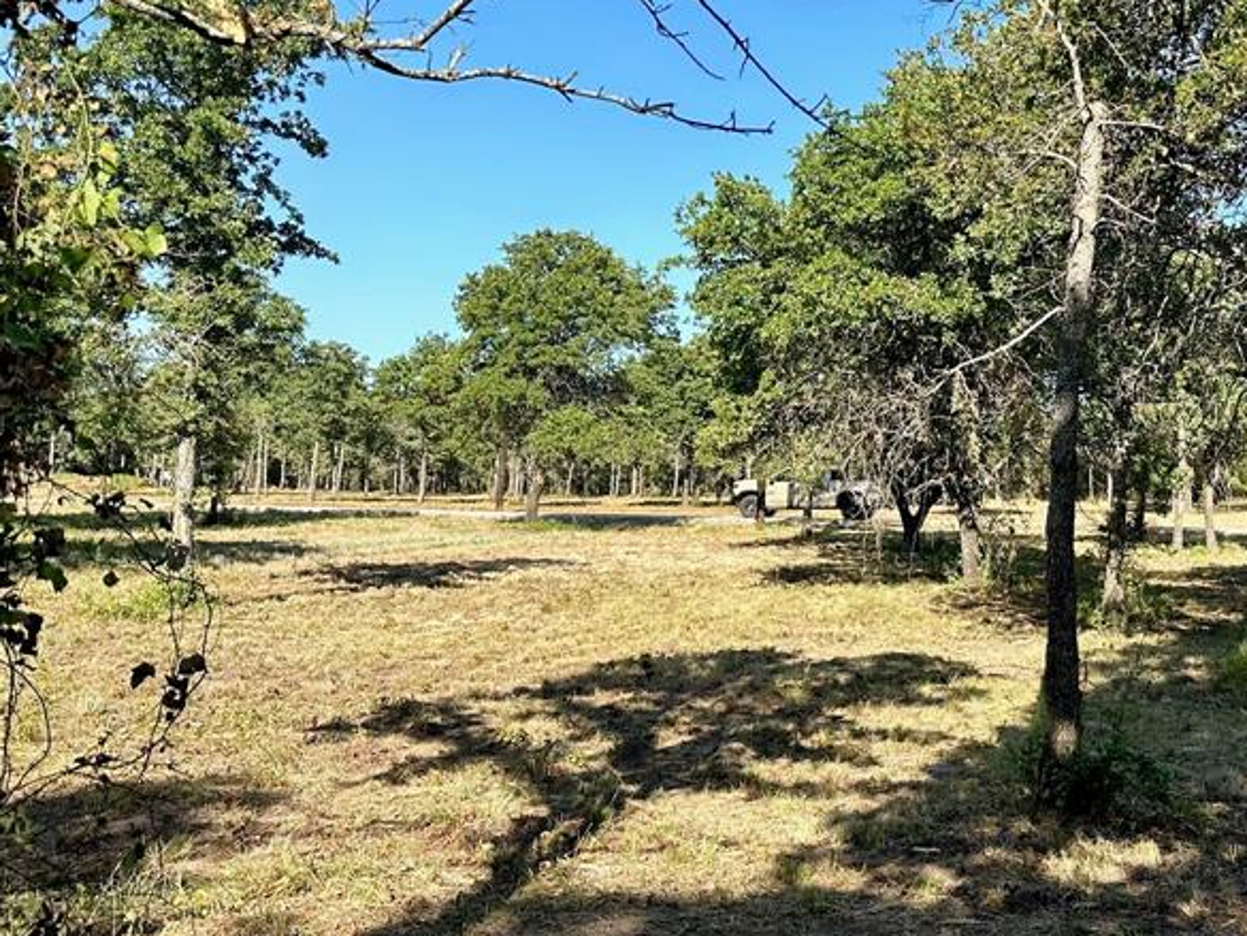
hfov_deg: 41.7
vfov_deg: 34.3
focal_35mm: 42
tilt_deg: +5.2
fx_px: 1513
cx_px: 1089
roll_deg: -2.2
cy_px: 405
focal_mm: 6.86
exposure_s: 1/1916
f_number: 1.78
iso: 80
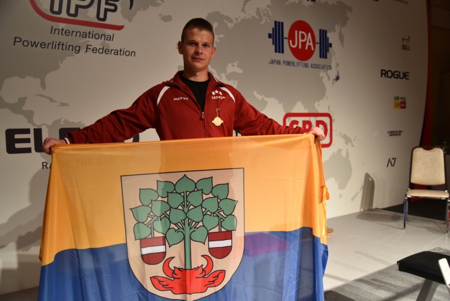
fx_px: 400
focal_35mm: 32
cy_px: 150
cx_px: 225
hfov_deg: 58.7
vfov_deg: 41.2
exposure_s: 1/250
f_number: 4
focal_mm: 32
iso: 2000
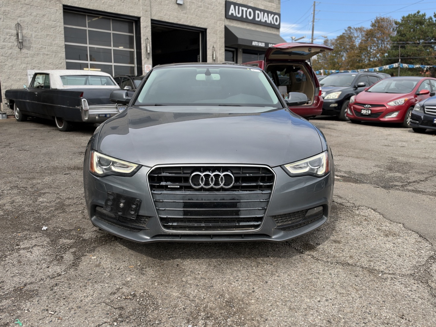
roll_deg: -0.1
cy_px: 164
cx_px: 218
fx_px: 365
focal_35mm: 29
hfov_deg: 61.7
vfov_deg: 48.2
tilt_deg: -9.1
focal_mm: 6.93
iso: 64
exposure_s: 1/1931
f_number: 1.8
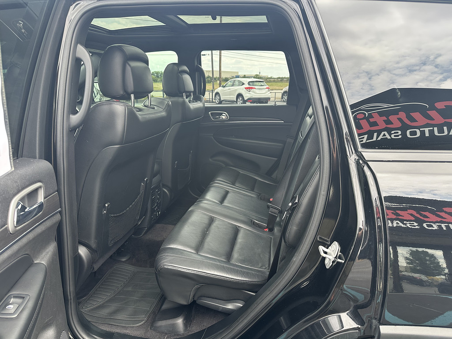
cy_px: 170
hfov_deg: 71.6
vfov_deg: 56.8
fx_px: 313
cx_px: 226
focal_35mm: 24
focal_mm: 6.86
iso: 80
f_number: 1.78
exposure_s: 1/236
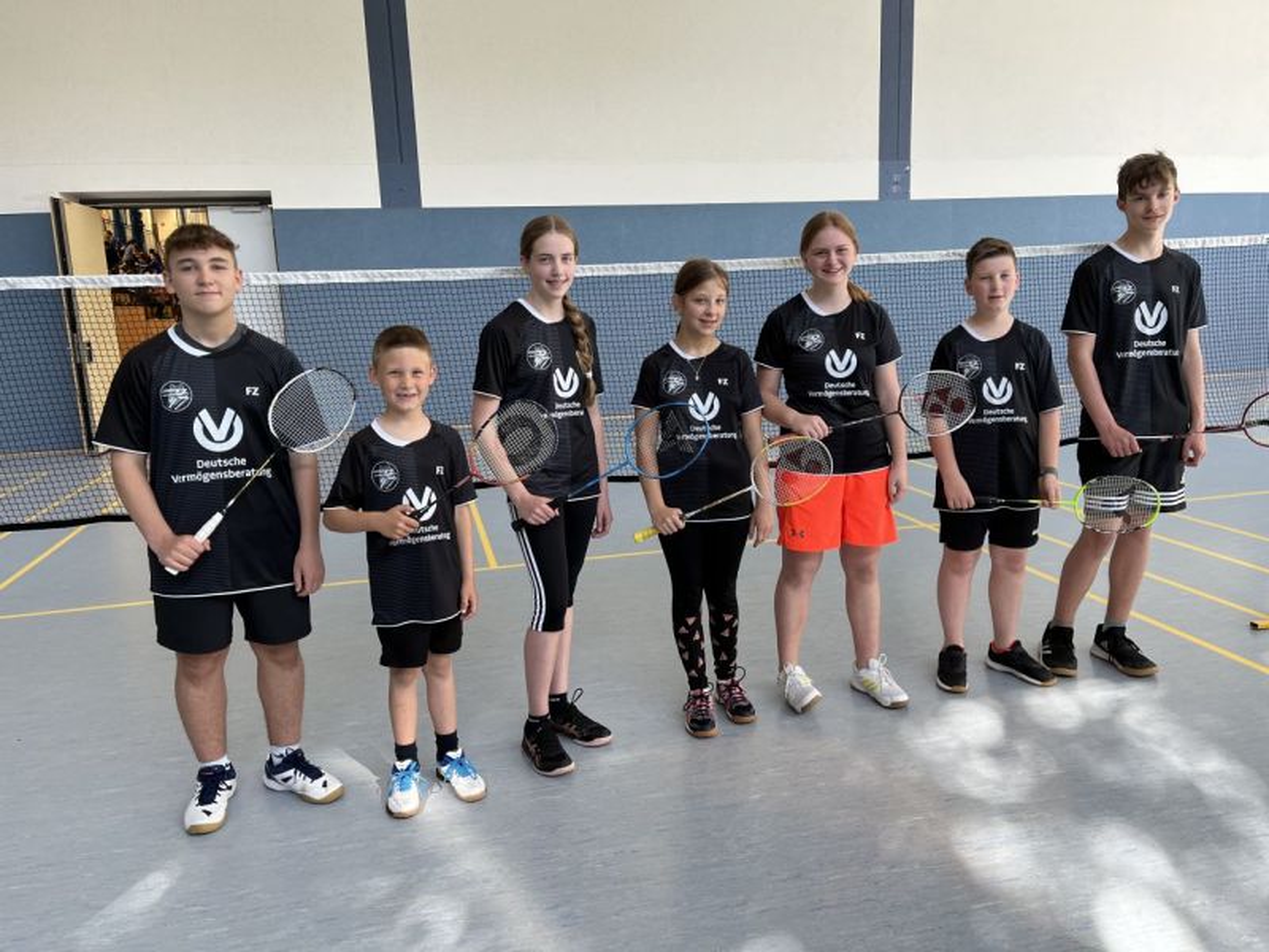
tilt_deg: -8.0
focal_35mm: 26
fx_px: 953
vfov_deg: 53.1
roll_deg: +2.1
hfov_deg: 67.3
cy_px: 476
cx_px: 634
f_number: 1.6
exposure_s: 1/121
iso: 80
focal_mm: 5.1
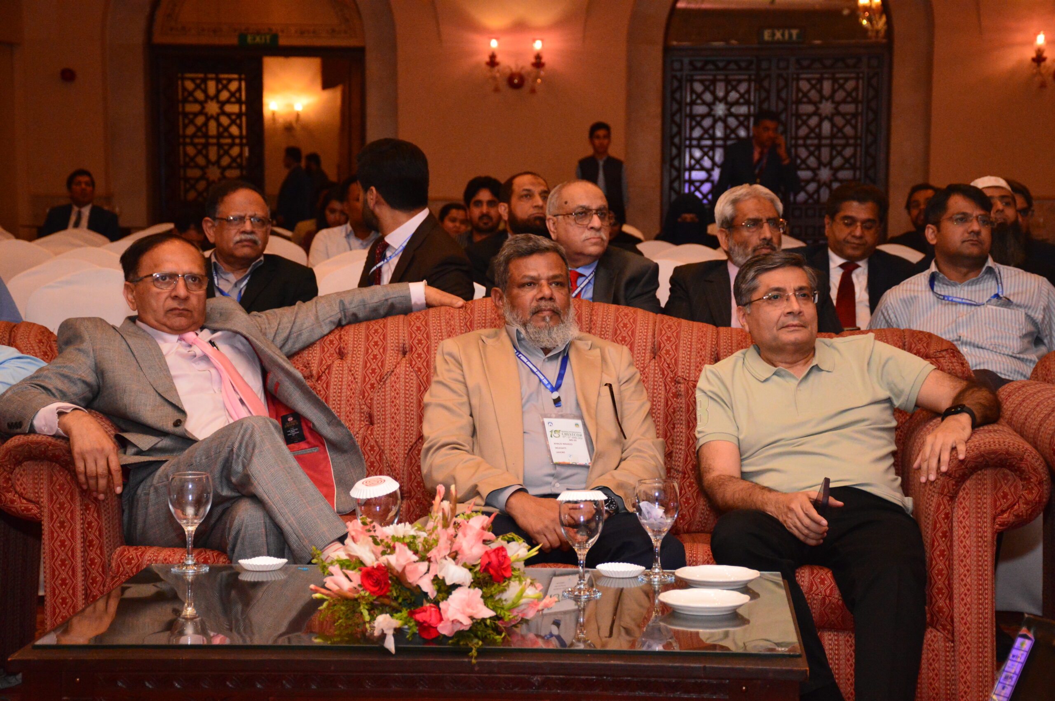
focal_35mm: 75
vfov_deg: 18.1
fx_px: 2196
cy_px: 350
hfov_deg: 27.0
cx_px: 528
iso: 3200
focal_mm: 50
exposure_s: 1/160
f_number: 4.8
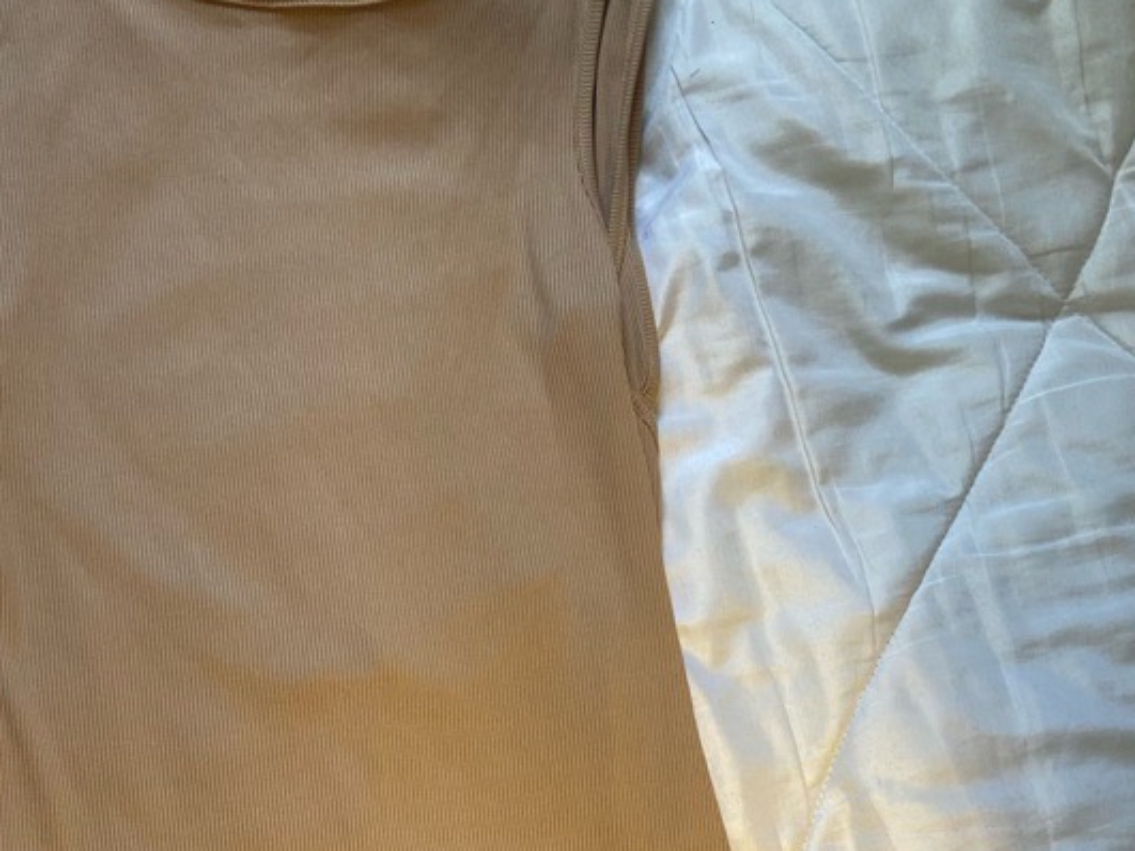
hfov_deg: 38.8
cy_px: 879
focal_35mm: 49
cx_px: 466
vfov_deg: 27.7
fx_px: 1606
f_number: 1.8
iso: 125
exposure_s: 1/96
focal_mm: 4.25
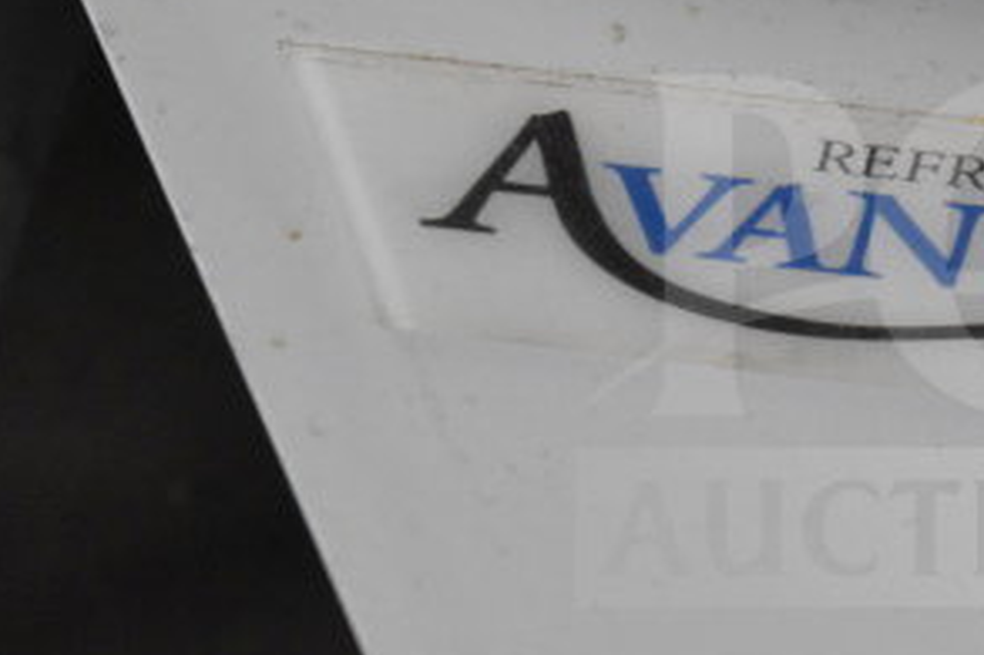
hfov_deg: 11.8
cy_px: 341
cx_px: 950
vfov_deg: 8.0
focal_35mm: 172
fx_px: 4700
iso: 6400
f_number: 5.6
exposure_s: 1/125
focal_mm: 55
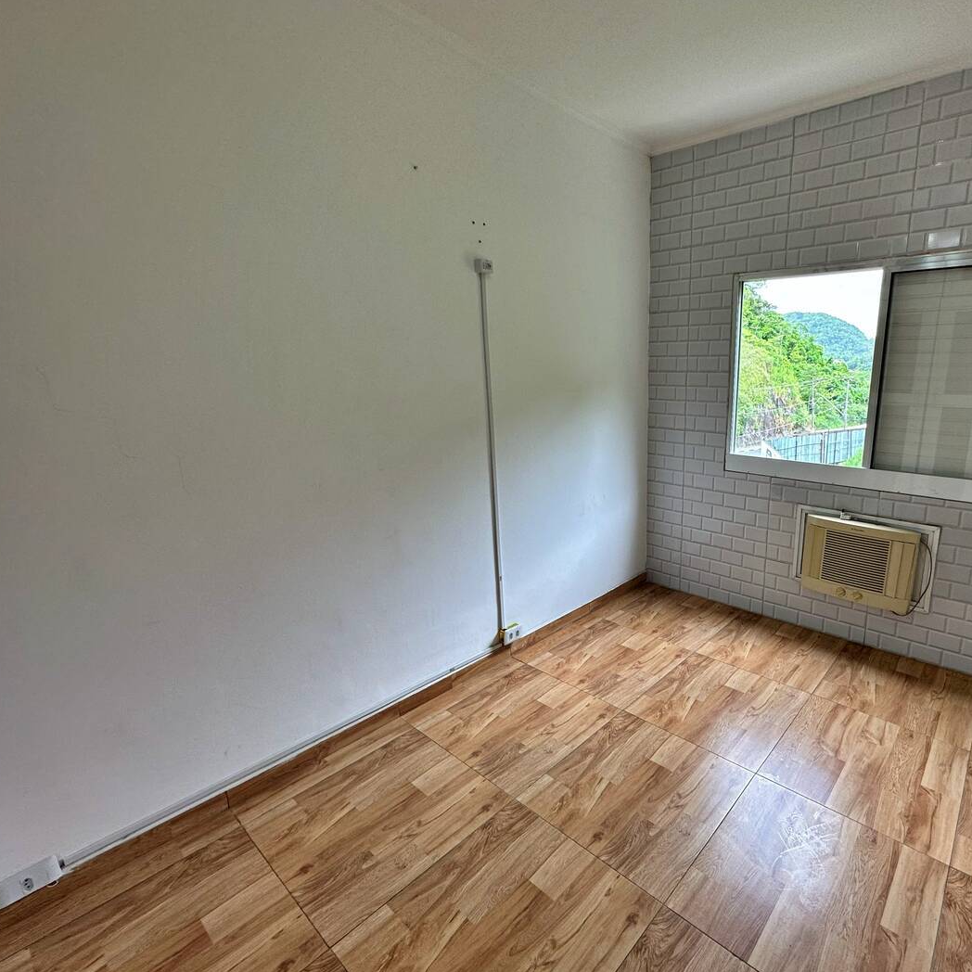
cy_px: 481
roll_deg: -0.2
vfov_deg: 84.0
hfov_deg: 81.9
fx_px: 540
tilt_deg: -11.4
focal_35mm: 17
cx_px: 624
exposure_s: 1/120
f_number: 2.2
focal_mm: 2.22
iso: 80
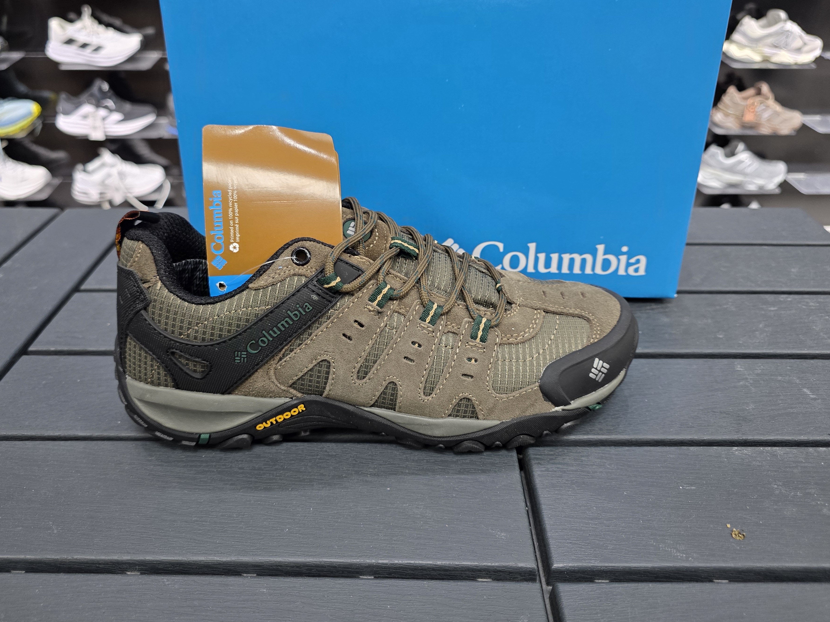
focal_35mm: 26
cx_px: 388
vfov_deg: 53.0
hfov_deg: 67.2
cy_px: 279
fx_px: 623
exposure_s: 1/100
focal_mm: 6.3
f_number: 1.7
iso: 200
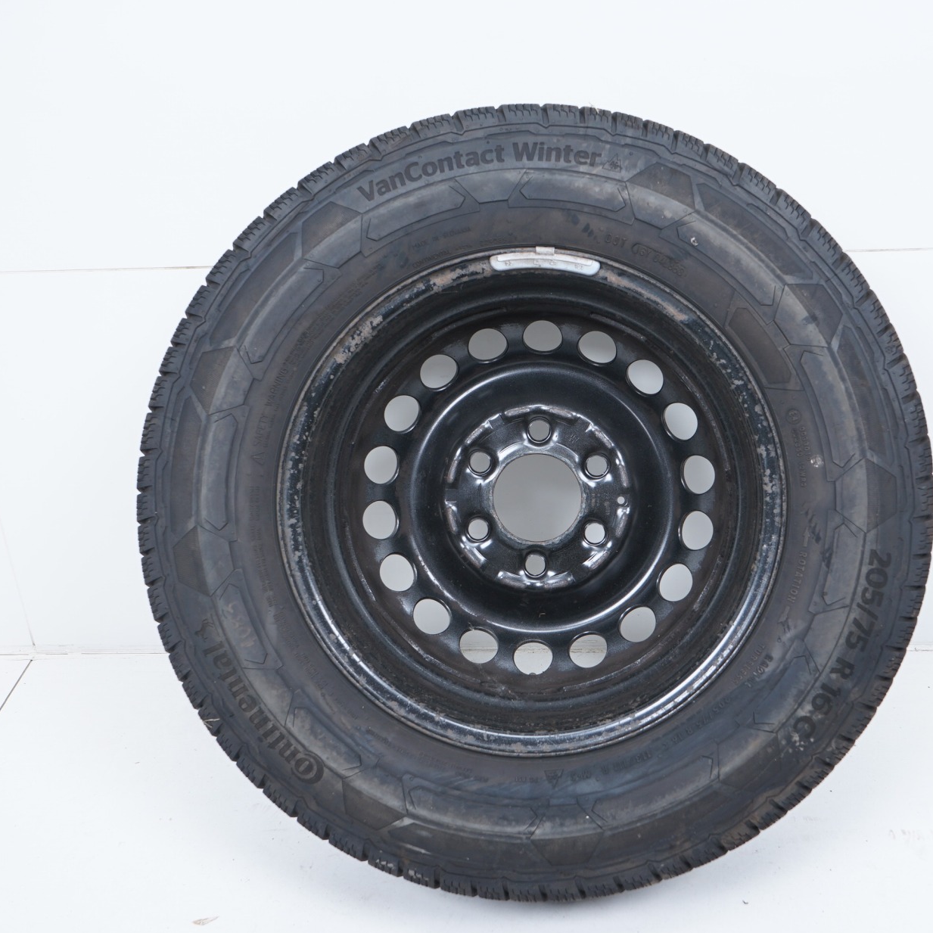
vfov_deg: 40.9
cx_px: 528
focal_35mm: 41
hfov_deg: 40.8
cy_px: 458
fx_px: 1250
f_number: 7.1
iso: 250
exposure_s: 1/100
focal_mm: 31
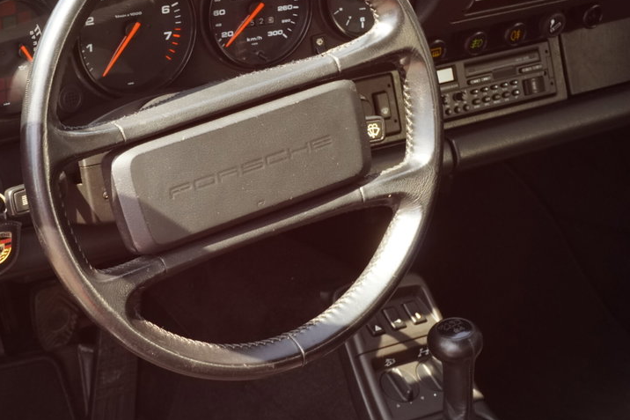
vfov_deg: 13.3
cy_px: 196
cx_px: 180
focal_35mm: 103
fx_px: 1802
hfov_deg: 19.7
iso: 2000
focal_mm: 48
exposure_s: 1/160
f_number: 13
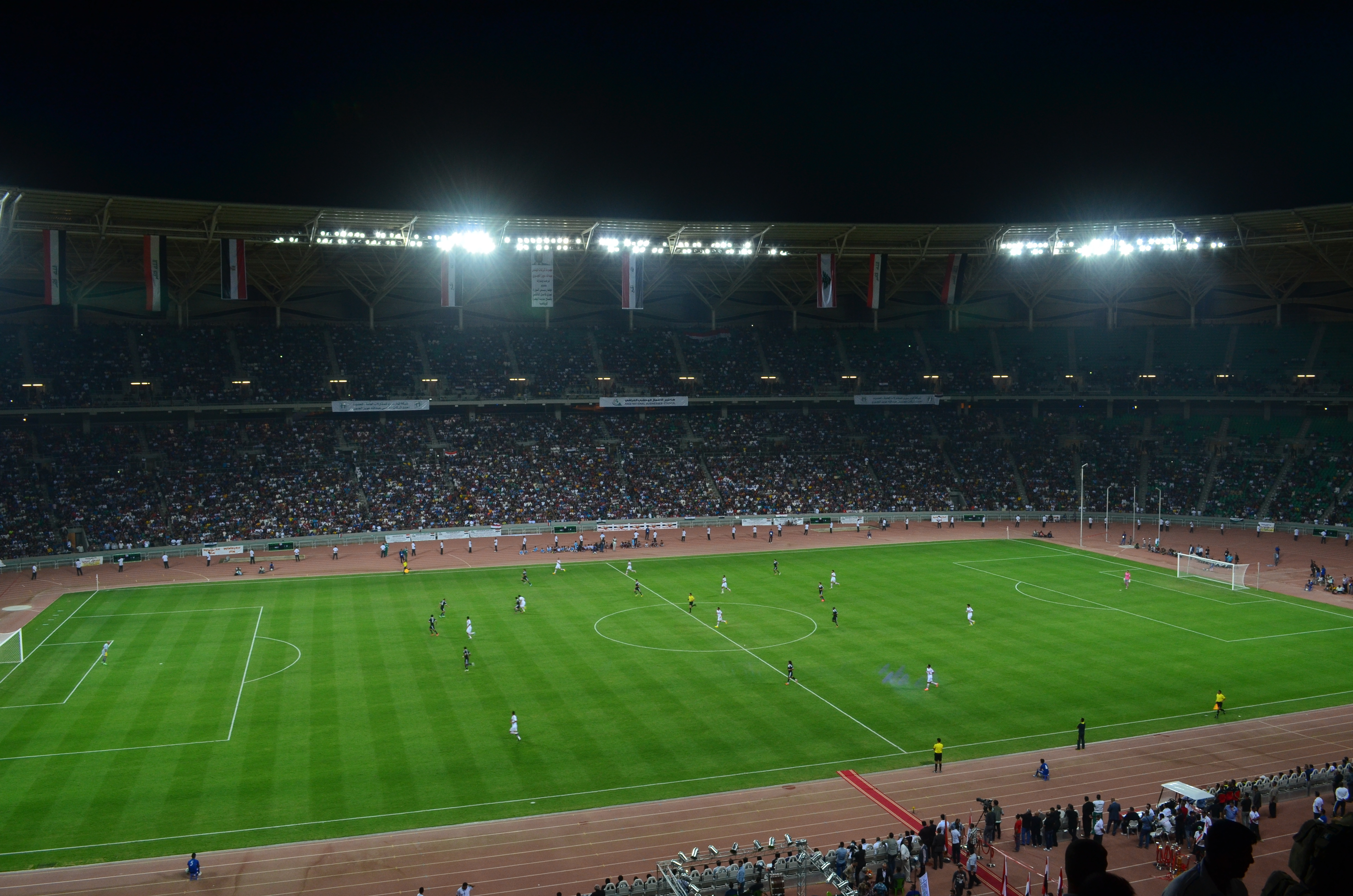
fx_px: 1125
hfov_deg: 62.0
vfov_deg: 43.4
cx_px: 676
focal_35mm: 30
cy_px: 448
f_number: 10
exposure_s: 1/50
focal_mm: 20
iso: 400
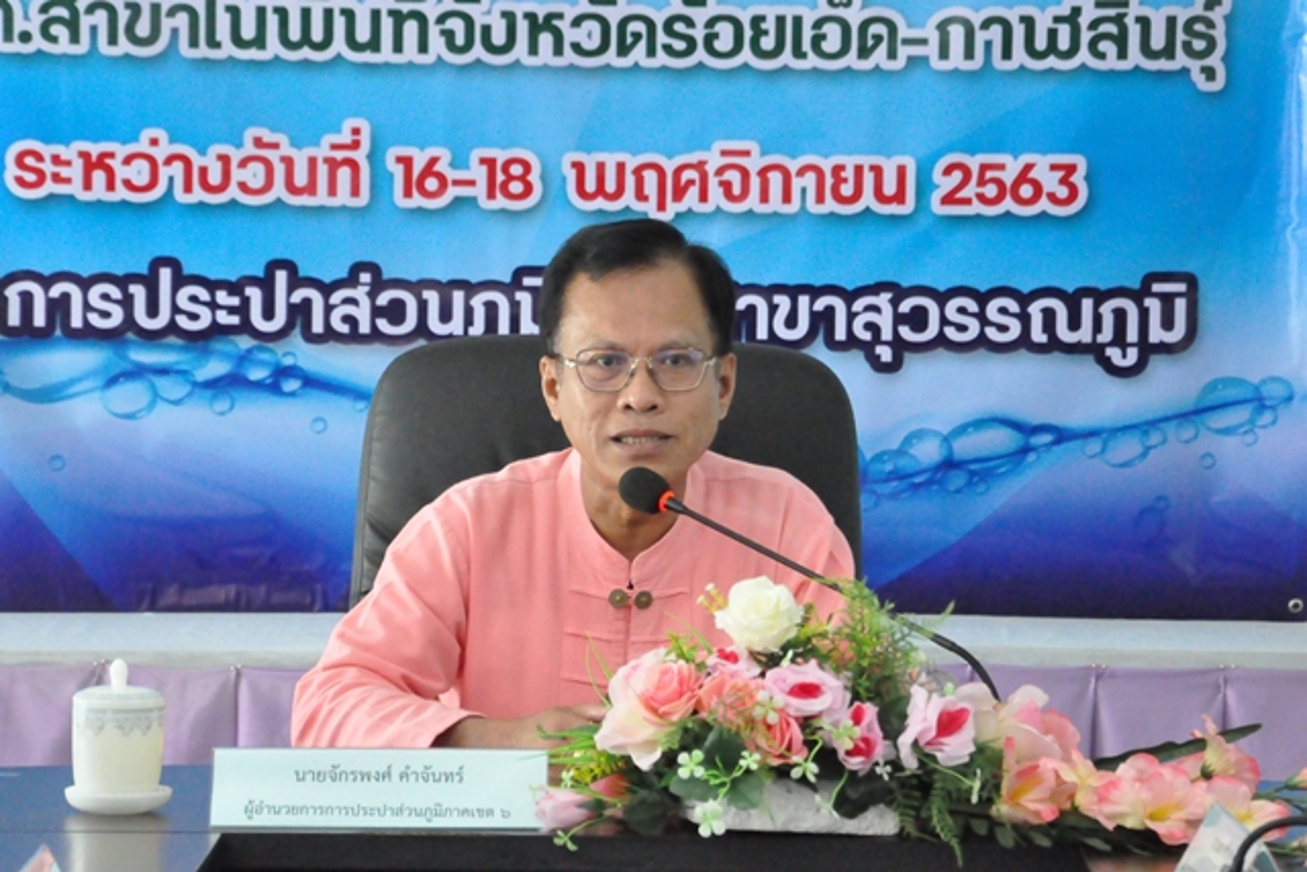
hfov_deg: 13.0
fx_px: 5719
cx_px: 654
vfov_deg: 8.7
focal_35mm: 158
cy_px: 436
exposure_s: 1/125
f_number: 8
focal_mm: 105
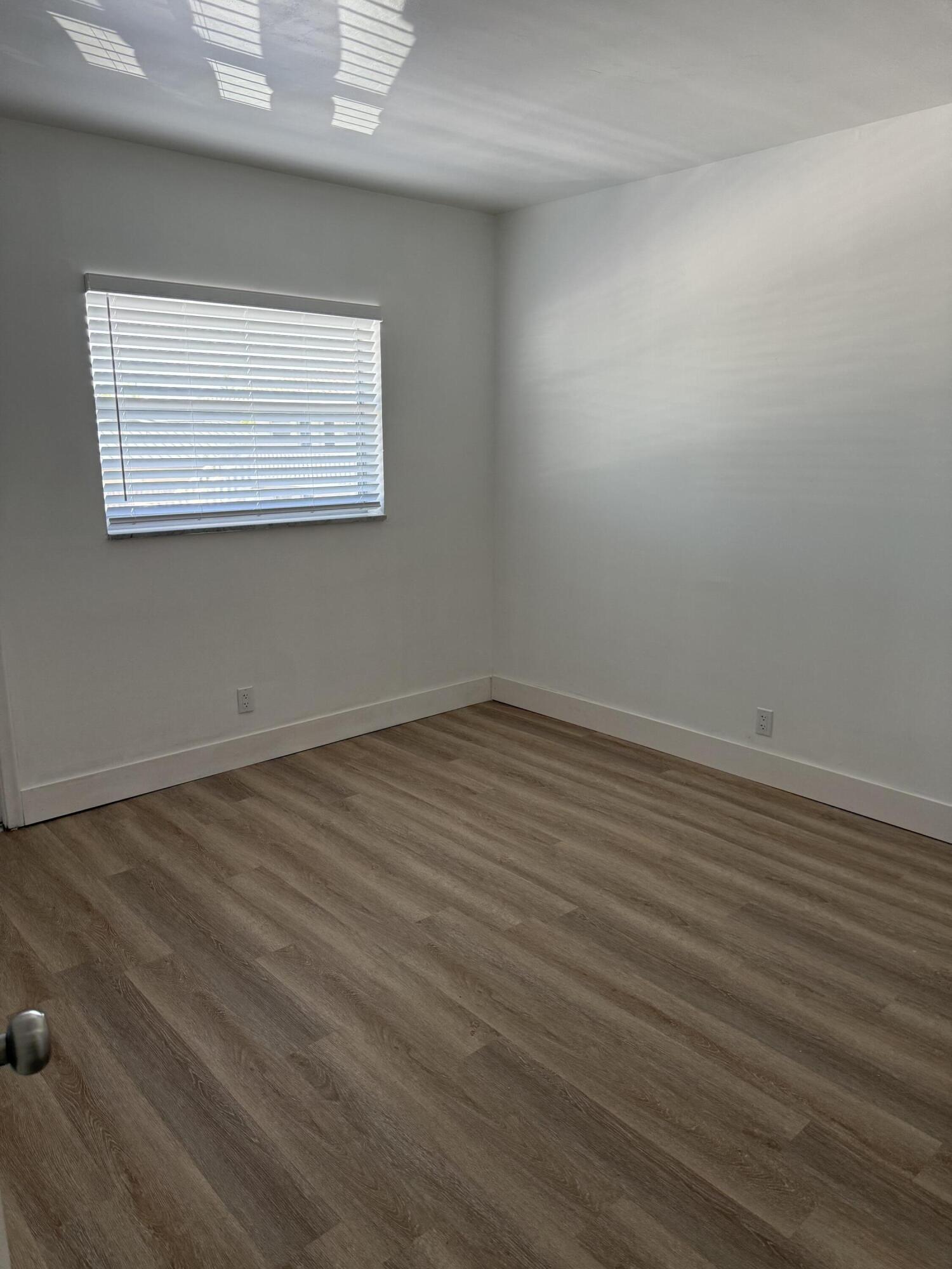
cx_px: 476
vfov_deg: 71.6
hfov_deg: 56.8
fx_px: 880
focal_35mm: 24
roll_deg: -1.6
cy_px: 634
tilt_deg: -12.1
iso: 200
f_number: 1.78
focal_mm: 6.76
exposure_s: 1/170
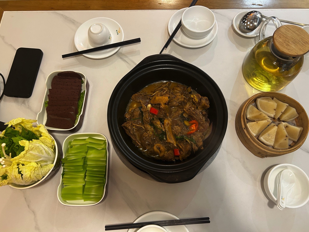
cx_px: 154
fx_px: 232
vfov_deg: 53.1
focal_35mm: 26
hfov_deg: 67.3
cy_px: 116
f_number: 1.5
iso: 125
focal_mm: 5.7
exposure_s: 1/50
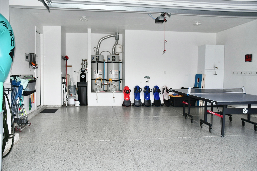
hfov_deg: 61.9
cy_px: 86
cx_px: 128
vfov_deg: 43.6
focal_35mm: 30
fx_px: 214
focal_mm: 20
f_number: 3.5
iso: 720
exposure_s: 1/60
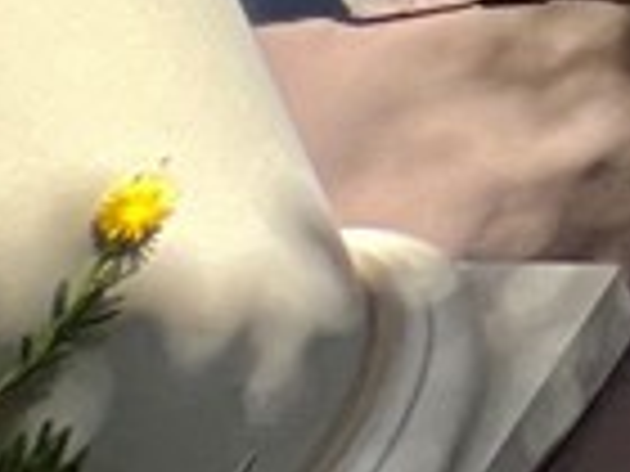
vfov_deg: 9.8
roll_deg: -0.6
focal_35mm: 95
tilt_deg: -19.7
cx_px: 1998
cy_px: -1101
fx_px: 1729
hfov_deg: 10.8
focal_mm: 1.57
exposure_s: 1/649
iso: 32
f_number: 1.8
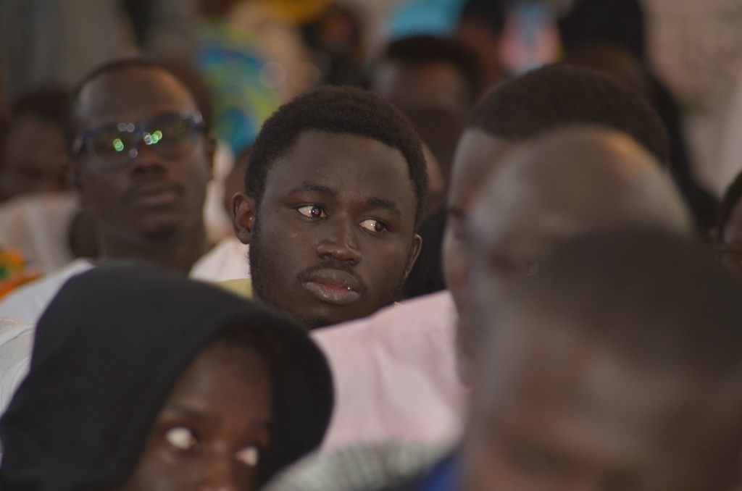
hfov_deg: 4.6
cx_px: 371
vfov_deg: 3.0
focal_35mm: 450
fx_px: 9255
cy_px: 246
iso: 640
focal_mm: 300
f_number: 5.6
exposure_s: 1/50
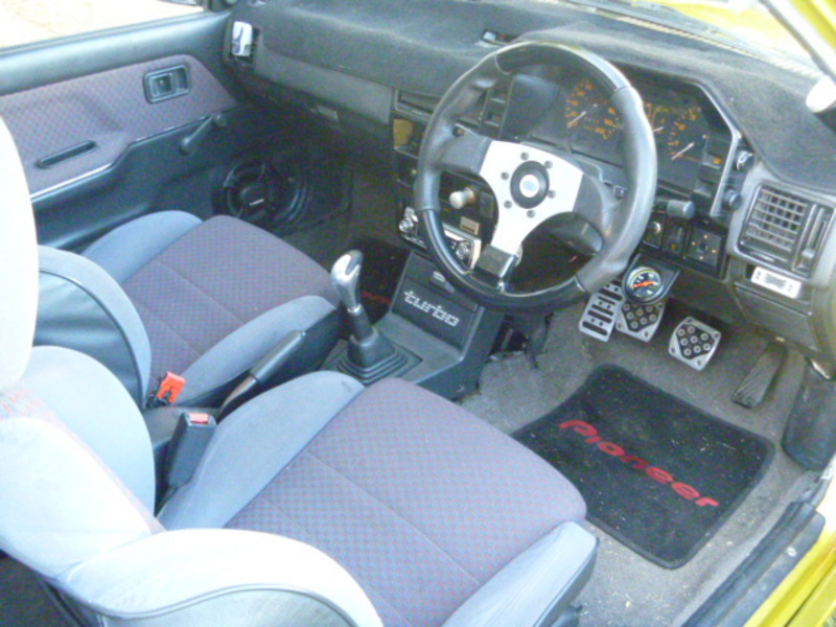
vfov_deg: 40.7
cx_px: 418
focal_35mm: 35
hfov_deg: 52.6
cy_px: 314
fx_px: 845
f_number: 3.5
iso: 1600
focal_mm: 6.3
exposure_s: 1/80
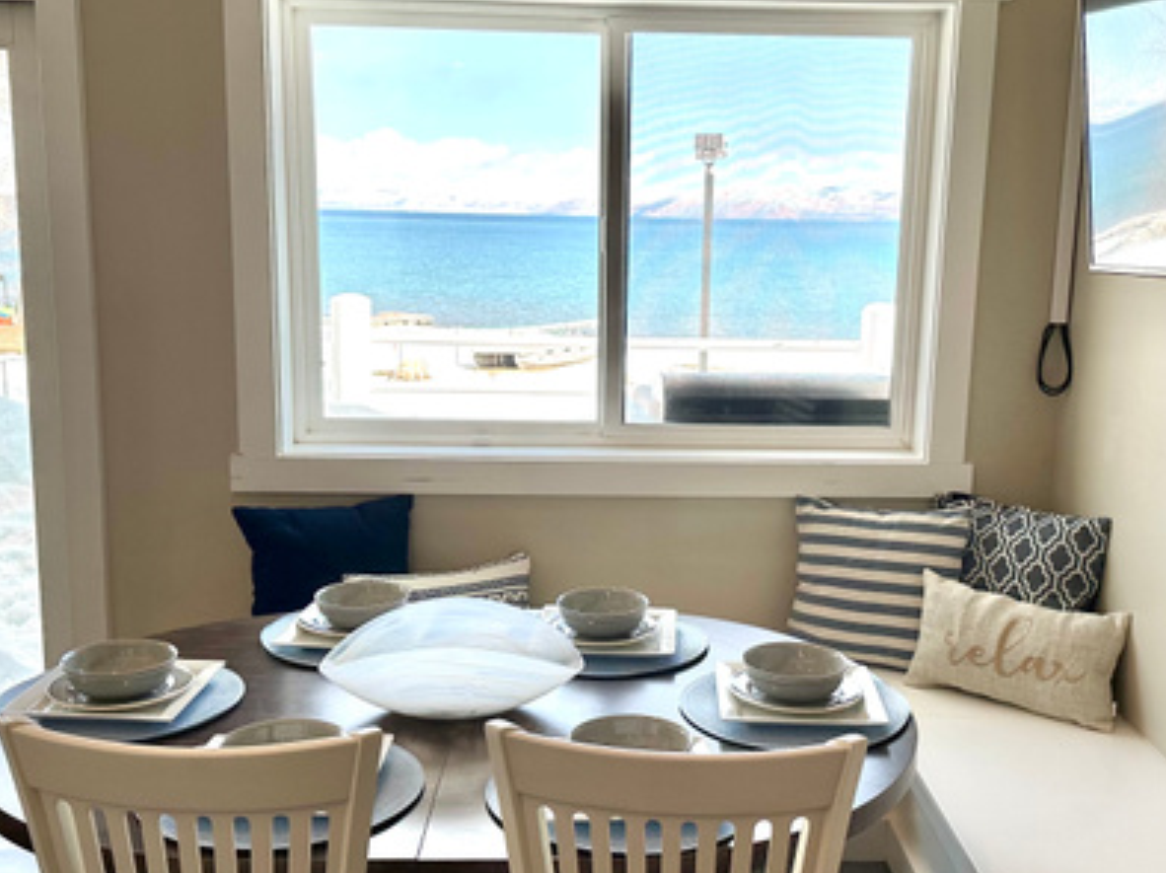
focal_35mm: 39
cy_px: 438
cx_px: 630
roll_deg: -1.5
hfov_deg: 47.8
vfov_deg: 36.8
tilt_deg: -10.2
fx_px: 1313
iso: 80
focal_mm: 6.86
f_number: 1.78
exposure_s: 1/1107
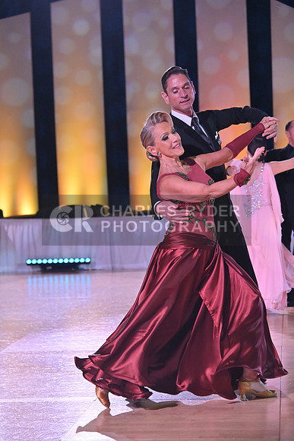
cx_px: 147
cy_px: 220
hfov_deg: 14.4
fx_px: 1163
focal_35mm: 95
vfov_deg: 21.5
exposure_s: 1/400
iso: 3200
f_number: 7.1
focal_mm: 95
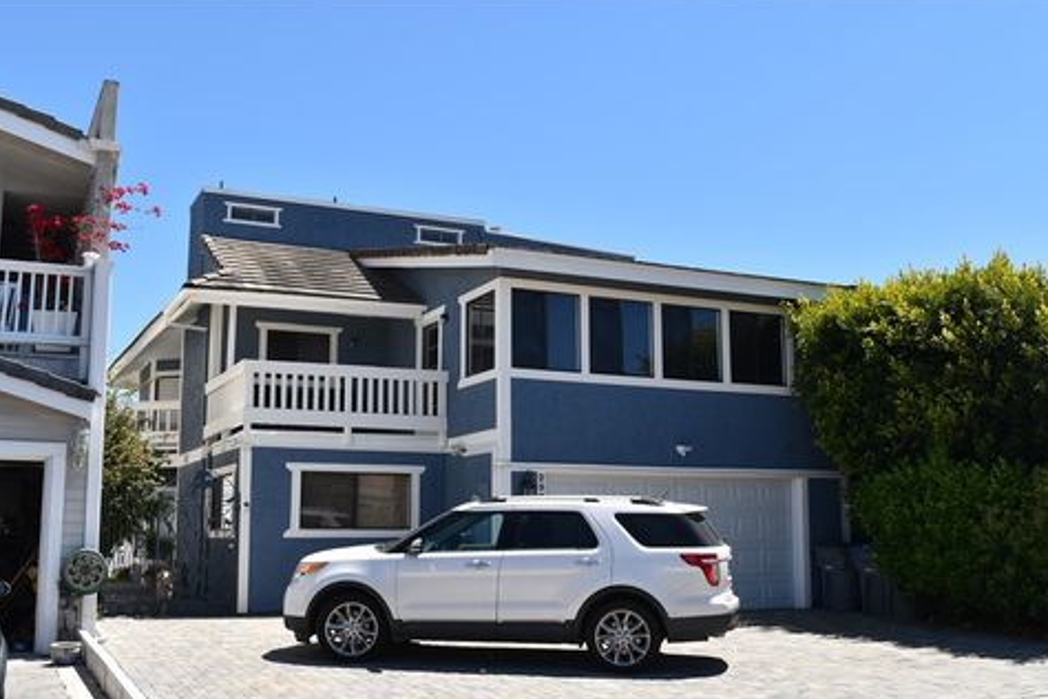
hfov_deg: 49.0
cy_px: 362
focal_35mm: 40
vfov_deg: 33.8
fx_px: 1151
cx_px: 513
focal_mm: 25
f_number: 10
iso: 200
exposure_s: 1/400
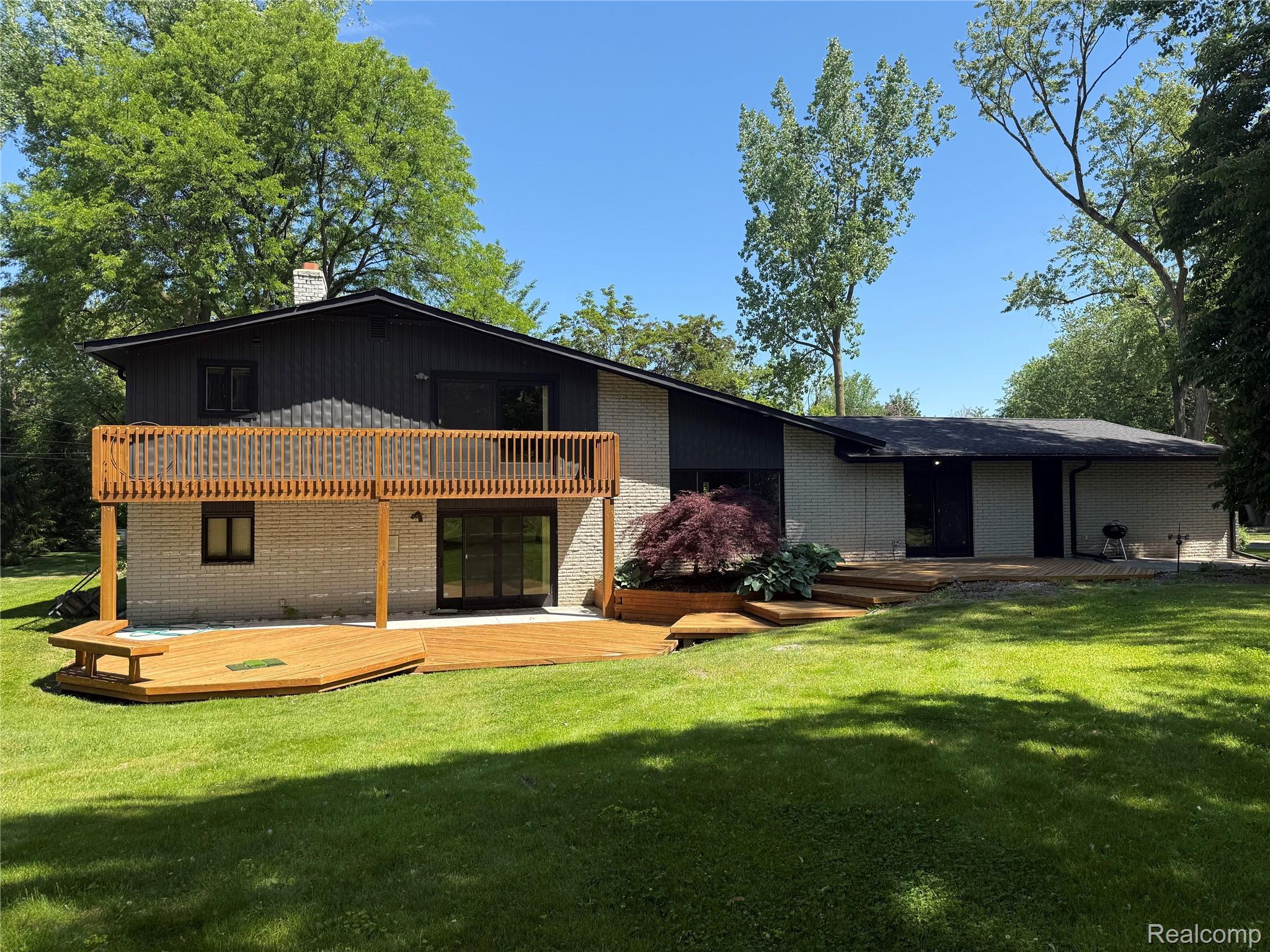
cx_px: 635
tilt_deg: +1.5
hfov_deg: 71.6
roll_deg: +0.1
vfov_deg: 56.8
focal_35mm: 24
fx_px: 881
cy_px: 476
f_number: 1.78
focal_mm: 6.76
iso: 80
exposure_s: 1/2232
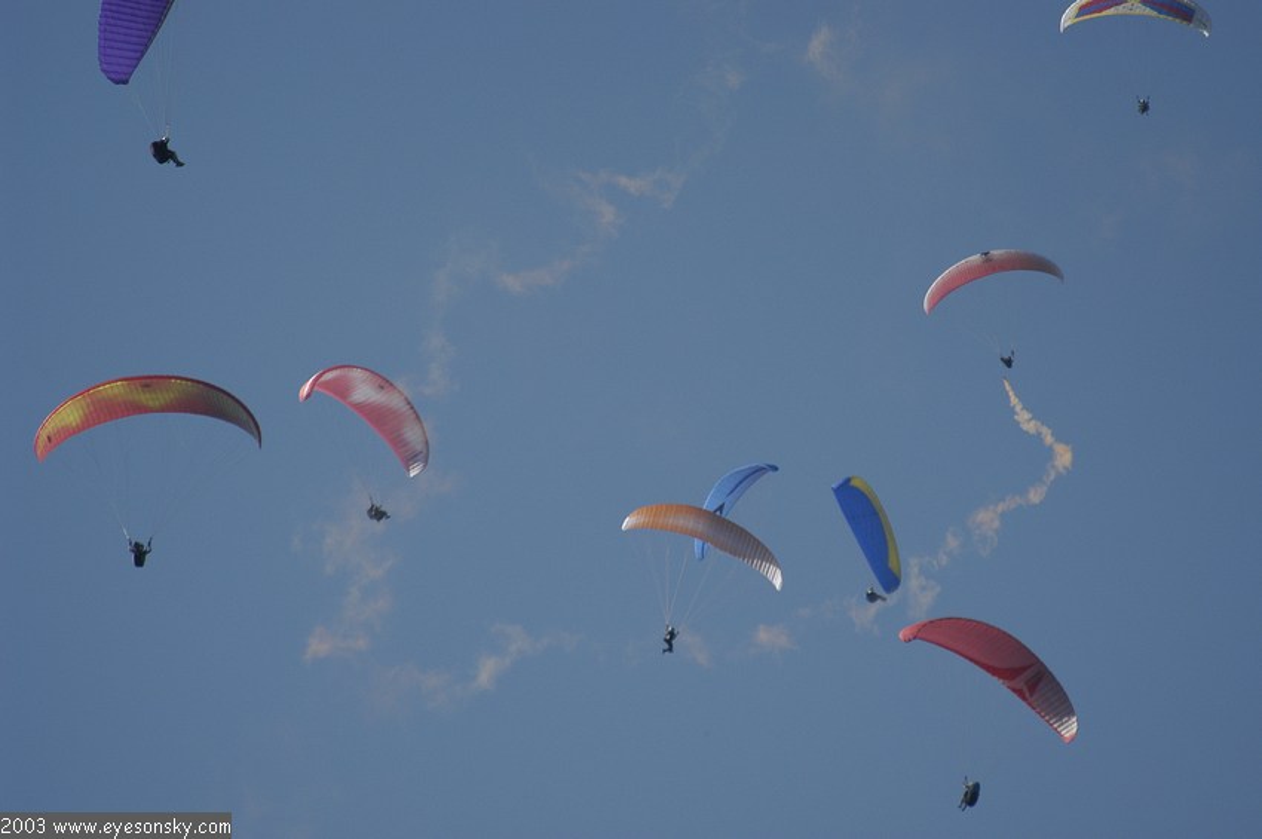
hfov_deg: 3.4
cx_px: 631
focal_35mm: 600
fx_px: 21013
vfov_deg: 2.3
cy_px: 420
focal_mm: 400
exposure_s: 1/1500
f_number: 5.6
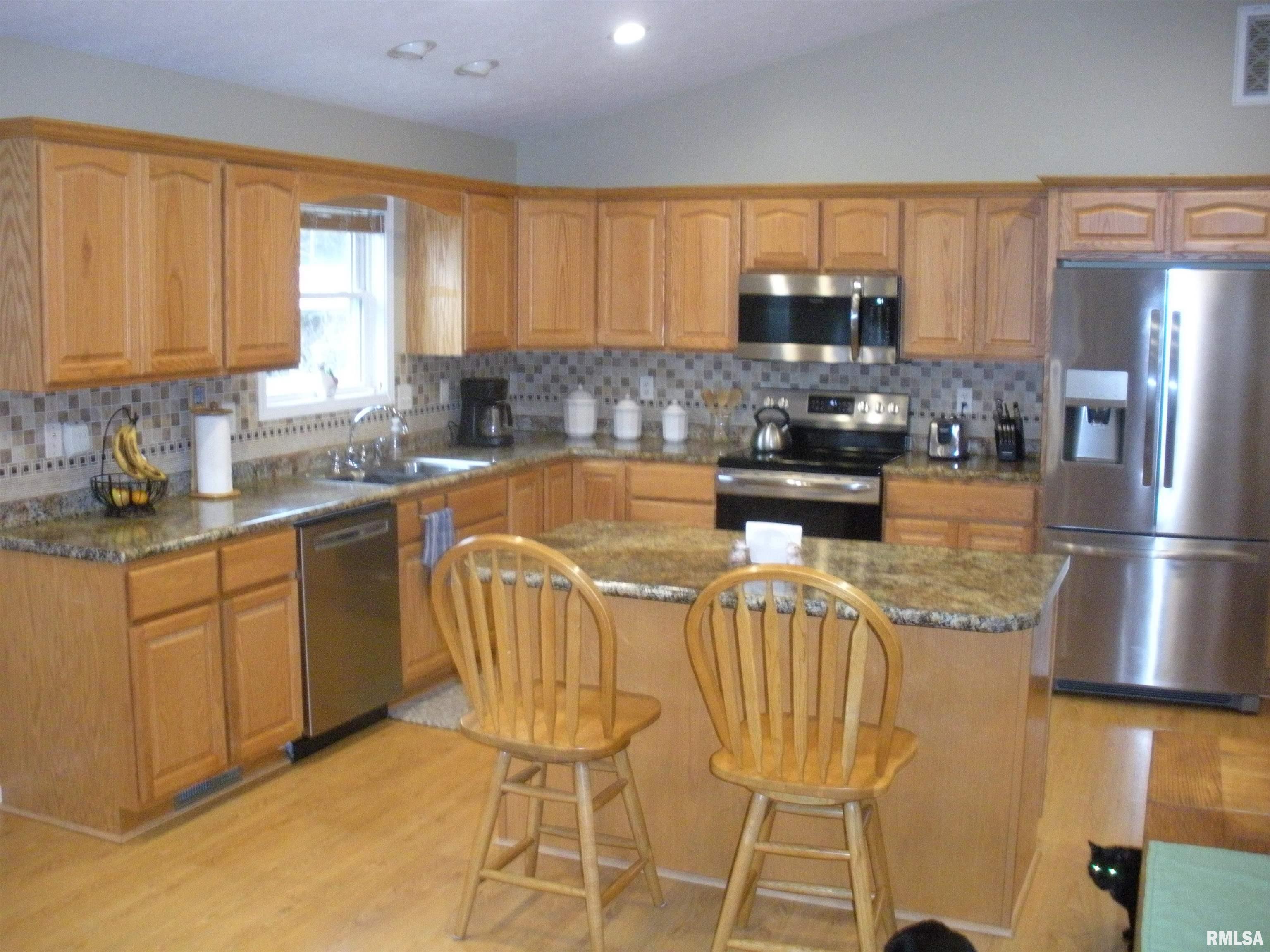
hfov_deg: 51.4
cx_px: 635
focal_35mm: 36
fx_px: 1321
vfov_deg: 39.7
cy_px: 476
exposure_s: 1/30
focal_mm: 6.3
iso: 680
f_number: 3.5
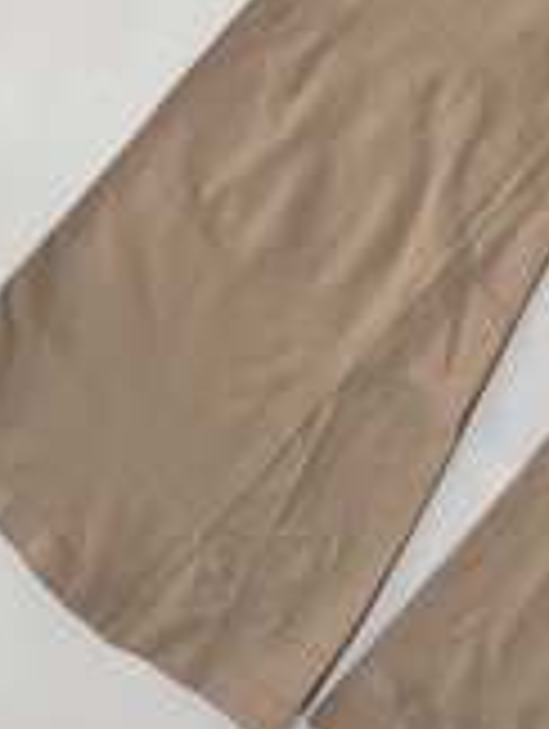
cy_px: 43
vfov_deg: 23.9
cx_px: 806
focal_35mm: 79
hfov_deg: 17.0
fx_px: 1666
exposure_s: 1/100
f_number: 1.78
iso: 200
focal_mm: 6.76
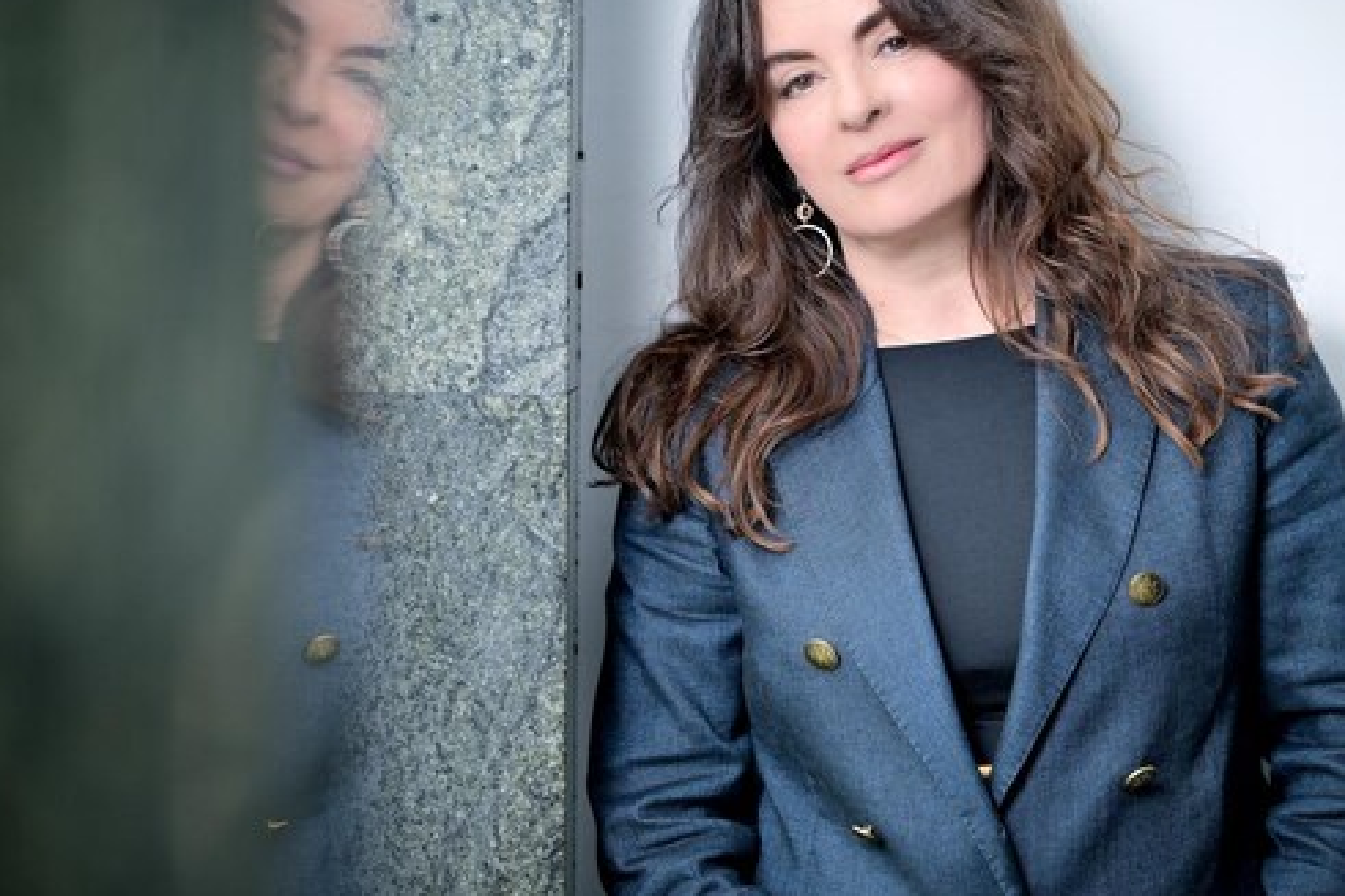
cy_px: 393
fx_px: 6984
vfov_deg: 7.3
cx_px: 800
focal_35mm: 187
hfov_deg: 11.0
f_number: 3.2
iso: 200
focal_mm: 155
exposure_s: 1/125
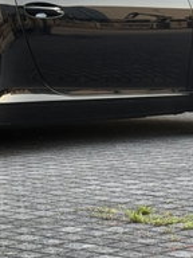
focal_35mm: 192
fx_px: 1427
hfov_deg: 7.7
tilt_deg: -0.8
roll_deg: +0.4
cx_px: -21
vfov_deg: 10.2
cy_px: 22
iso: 64
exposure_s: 1/487
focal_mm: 6.76
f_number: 1.78
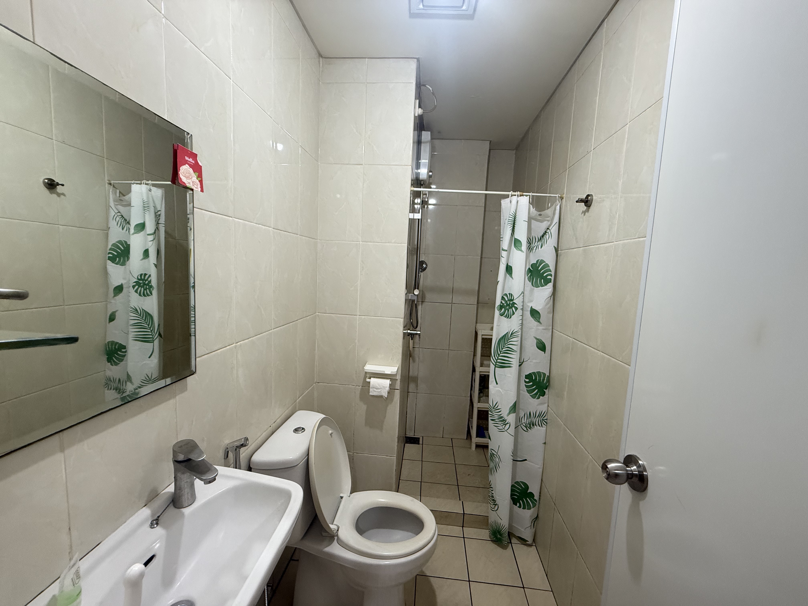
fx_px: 327
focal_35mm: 14
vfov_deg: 85.7
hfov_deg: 102.1
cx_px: 404
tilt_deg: -6.1
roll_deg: -2.8
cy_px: 303
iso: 200
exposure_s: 1/100
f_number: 2.2
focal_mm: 2.22
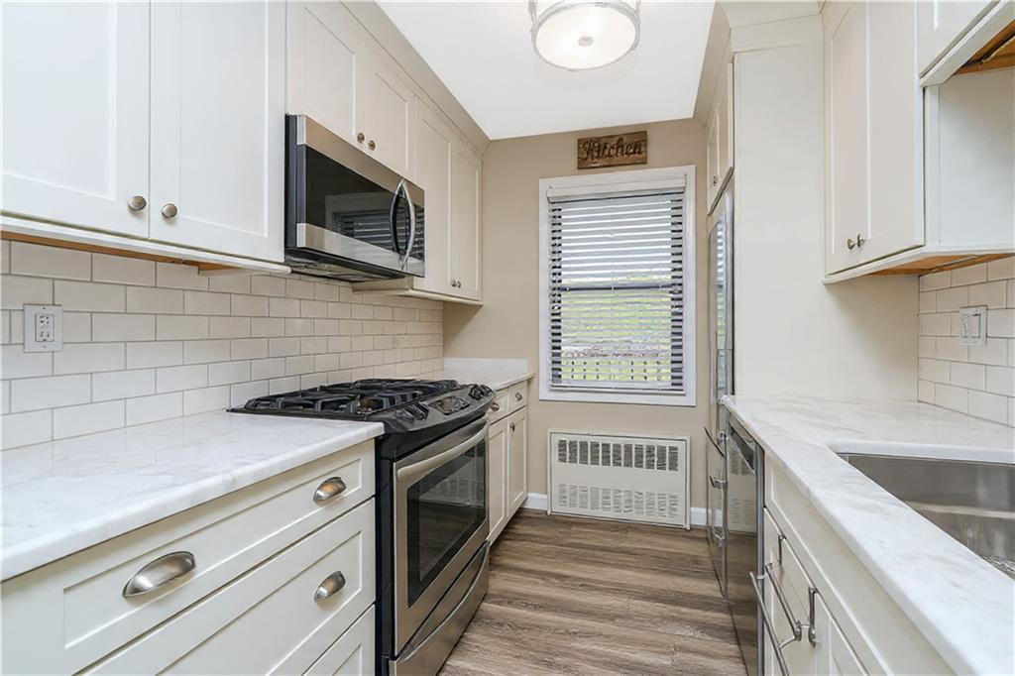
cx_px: 508
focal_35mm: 16
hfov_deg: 96.8
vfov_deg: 73.7
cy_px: 338
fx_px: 451
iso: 64
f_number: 4.5
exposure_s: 1/40
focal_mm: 16
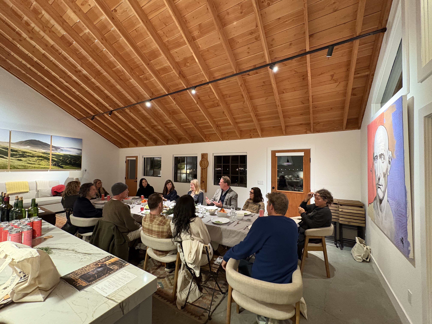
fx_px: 175
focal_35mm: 14
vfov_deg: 85.7
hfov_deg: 102.1
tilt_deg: +2.0
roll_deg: -0.8
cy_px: 162
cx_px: 216
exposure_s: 1/60
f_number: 2.2
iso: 1000
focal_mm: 2.22
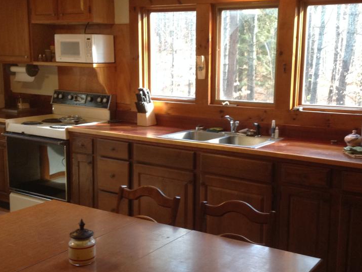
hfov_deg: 38.1
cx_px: 198
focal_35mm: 50
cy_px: 145
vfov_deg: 29.1
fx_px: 523
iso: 100
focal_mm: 4.28
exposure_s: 1/15
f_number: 2.4
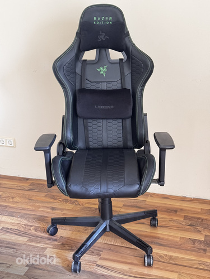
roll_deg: +1.6
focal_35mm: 48
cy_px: 140
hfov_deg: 30.3
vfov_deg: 39.7
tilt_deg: -19.5
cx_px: 105
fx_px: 388
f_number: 1.78
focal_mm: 6.76
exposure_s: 1/33
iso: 400
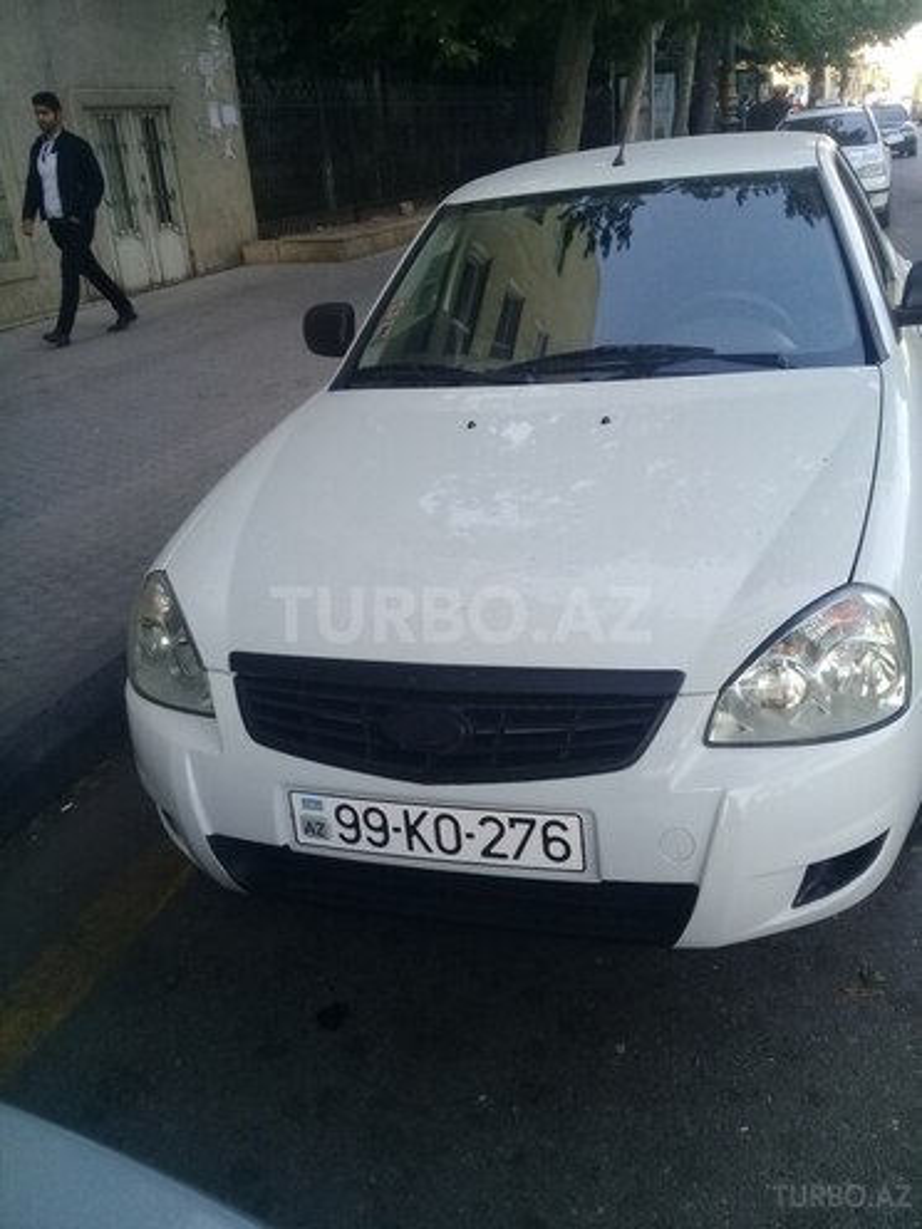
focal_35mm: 31
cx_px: 461
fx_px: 1101
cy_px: 614
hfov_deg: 45.4
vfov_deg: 58.4
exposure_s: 1/150
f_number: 2.2
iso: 50
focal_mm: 3.3
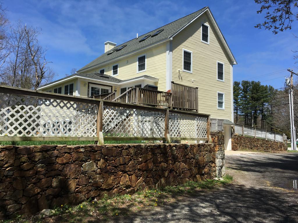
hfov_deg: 61.7
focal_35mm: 29
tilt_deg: +6.3
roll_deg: -0.7
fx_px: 250
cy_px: 112
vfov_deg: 48.2
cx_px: 149
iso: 25
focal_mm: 4.15
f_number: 2.2
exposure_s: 1/1603
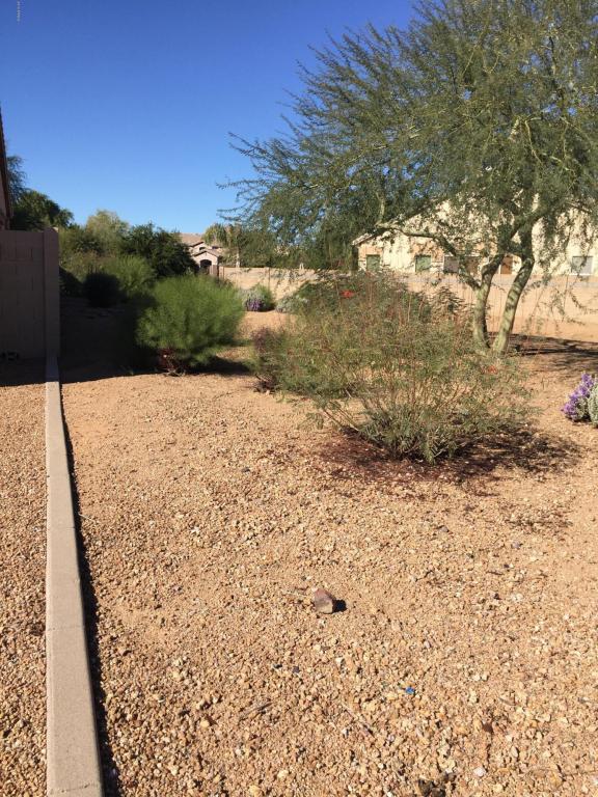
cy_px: 398
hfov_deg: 48.2
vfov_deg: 61.7
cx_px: 299
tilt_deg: -6.9
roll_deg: -3.7
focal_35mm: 29
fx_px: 668
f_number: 2.2
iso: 32
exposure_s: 1/2083
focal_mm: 4.15
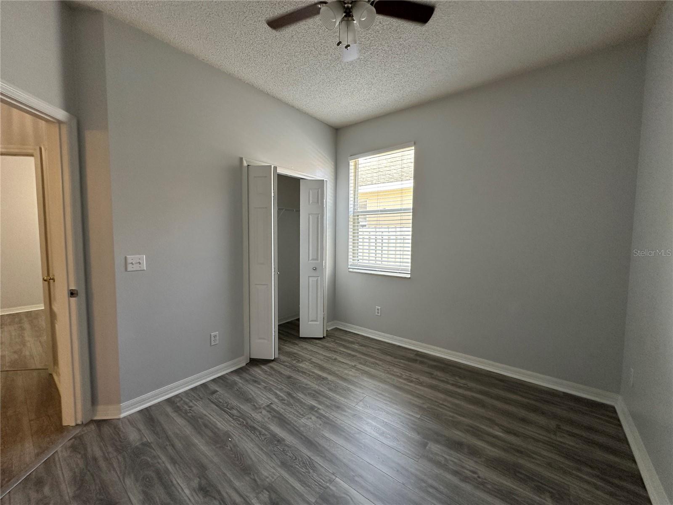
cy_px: 252
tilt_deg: -3.2
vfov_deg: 85.7
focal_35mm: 14
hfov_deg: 102.1
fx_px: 272
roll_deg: -0.5
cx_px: 336
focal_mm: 2.22
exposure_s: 1/120
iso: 200
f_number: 2.2
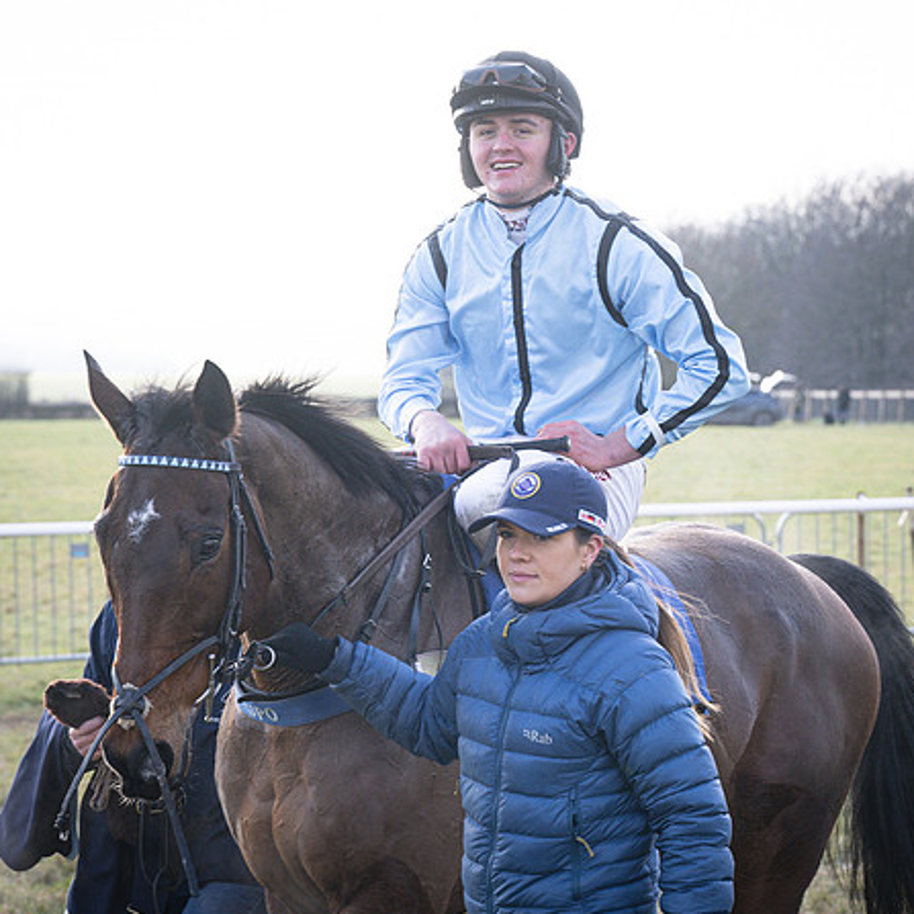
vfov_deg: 11.7
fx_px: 4451
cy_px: 454
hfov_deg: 11.7
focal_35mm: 149
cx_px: 445
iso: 400
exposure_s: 1/400
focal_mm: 70
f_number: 5
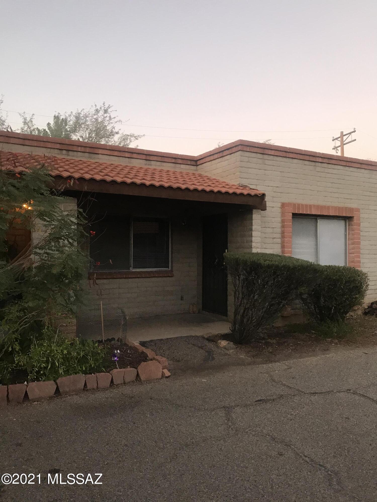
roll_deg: -0.4
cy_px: 251
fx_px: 407
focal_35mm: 28
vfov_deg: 63.4
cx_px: 188
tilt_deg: +0.8
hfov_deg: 49.7
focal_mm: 3.99
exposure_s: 1/24
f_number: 1.8
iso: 40
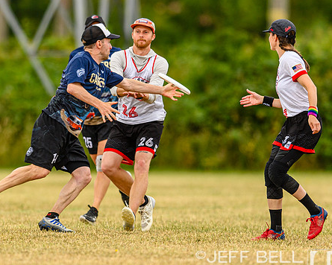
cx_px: 126
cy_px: 148
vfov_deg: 1.7
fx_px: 8873
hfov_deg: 2.1
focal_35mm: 903
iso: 125
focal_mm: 400
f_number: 3.2
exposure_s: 1/1000
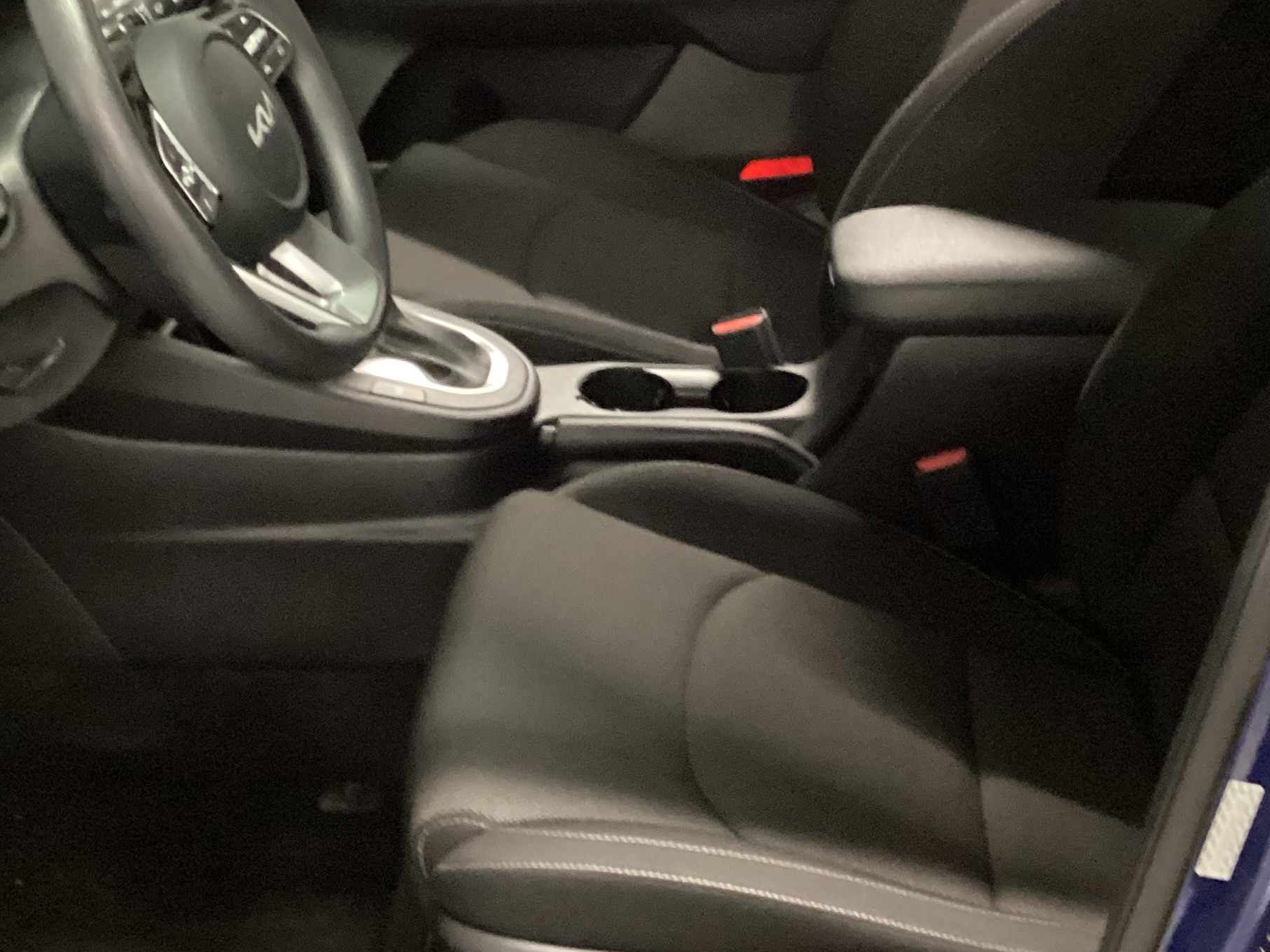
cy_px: 359
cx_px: 539
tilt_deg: -27.1
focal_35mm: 56
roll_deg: +0.7
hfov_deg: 34.3
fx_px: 2054
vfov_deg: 26.0
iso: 640
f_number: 2.4
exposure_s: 1/17
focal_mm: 3.3
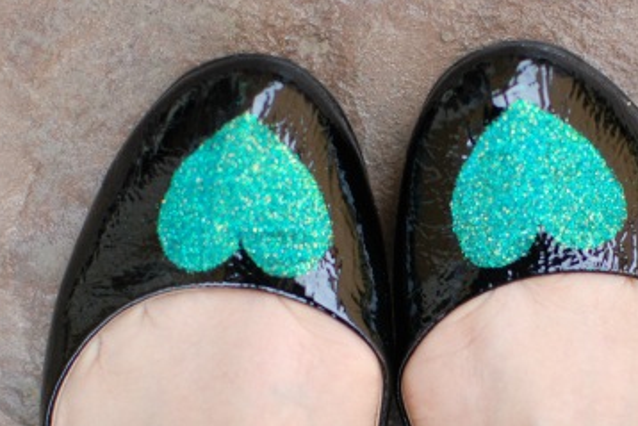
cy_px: 274
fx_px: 1557
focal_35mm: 88
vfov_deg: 15.6
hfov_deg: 23.1
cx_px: 392
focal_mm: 35
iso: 800
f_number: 1.8
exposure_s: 1/4000
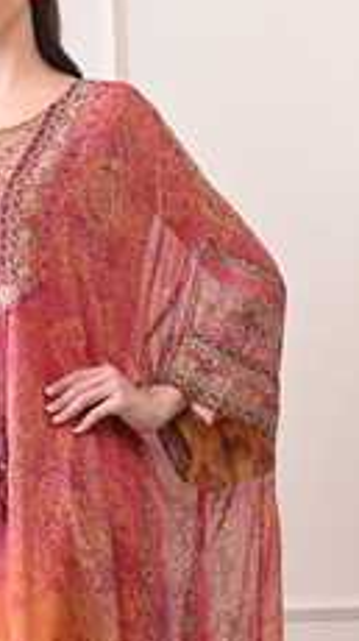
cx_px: 39
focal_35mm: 170
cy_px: 545
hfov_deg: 7.1
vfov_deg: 12.6
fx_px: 2883
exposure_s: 1/160
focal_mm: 71
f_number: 8
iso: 320
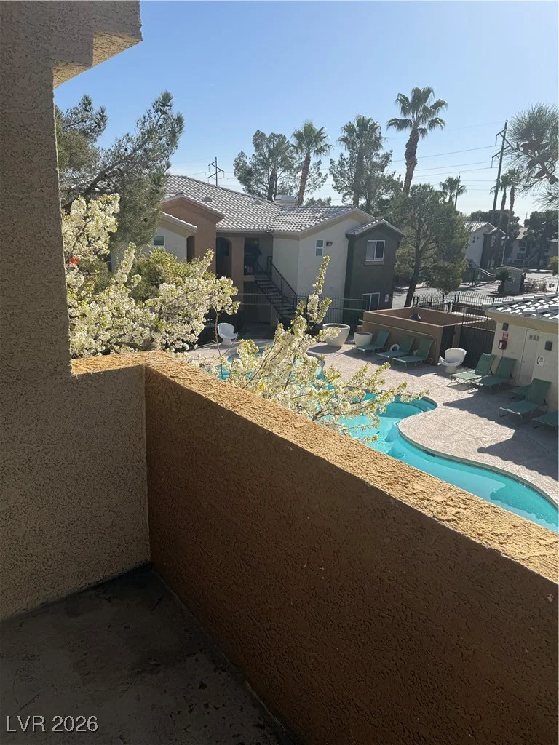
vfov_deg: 71.6
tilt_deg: -9.9
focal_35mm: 24
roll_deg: -1.4
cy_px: 372
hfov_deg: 56.8
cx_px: 280
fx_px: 517
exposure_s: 1/5319
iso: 80
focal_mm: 6.76
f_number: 1.78
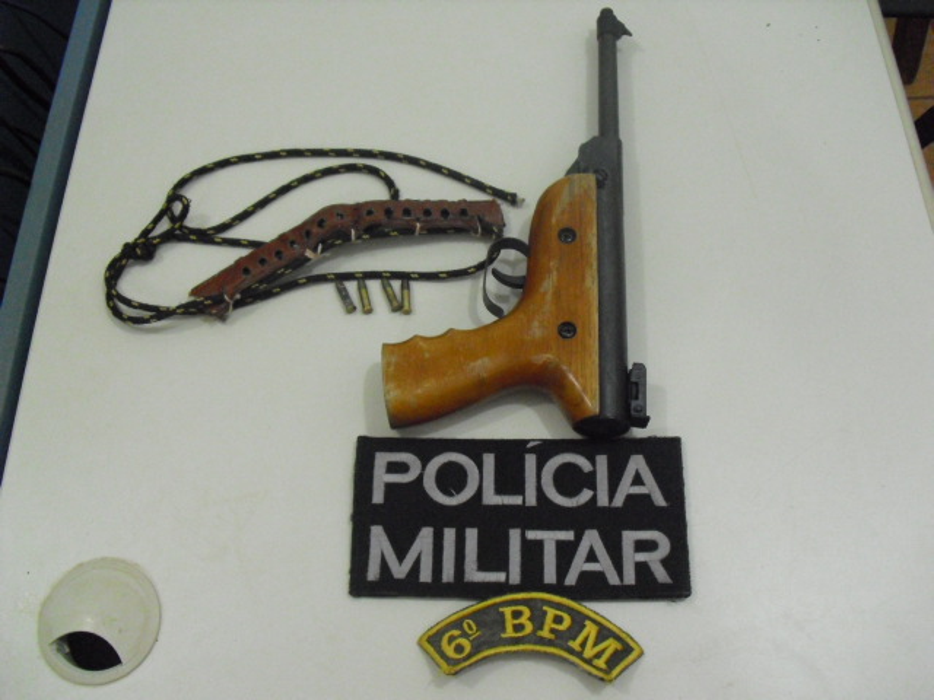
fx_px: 971
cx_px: 467
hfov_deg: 51.4
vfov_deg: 39.7
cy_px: 350
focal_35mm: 36
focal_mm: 6.3
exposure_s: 1/80
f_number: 3.1
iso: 800
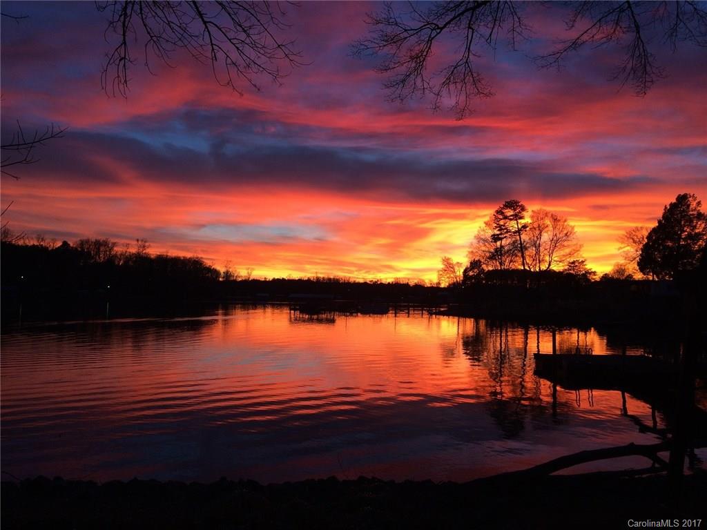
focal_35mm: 30
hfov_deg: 60.0
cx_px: 354
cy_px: 265
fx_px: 613
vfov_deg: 46.8
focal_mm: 4.12
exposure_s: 1/60
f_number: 2.2
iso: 40
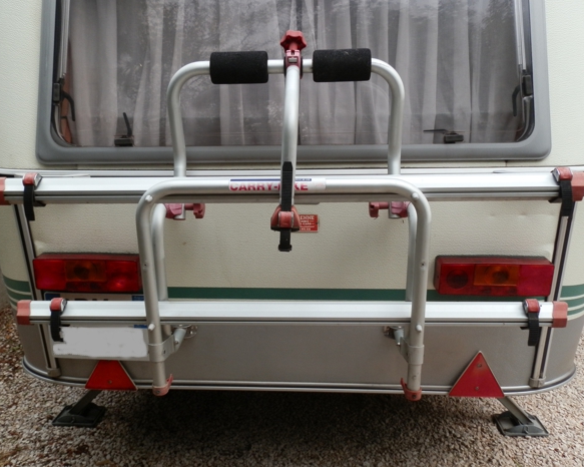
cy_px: 237
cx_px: 279
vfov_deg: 48.5
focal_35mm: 30
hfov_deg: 58.8
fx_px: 518
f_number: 3.1
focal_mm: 5
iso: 64
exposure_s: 1/320
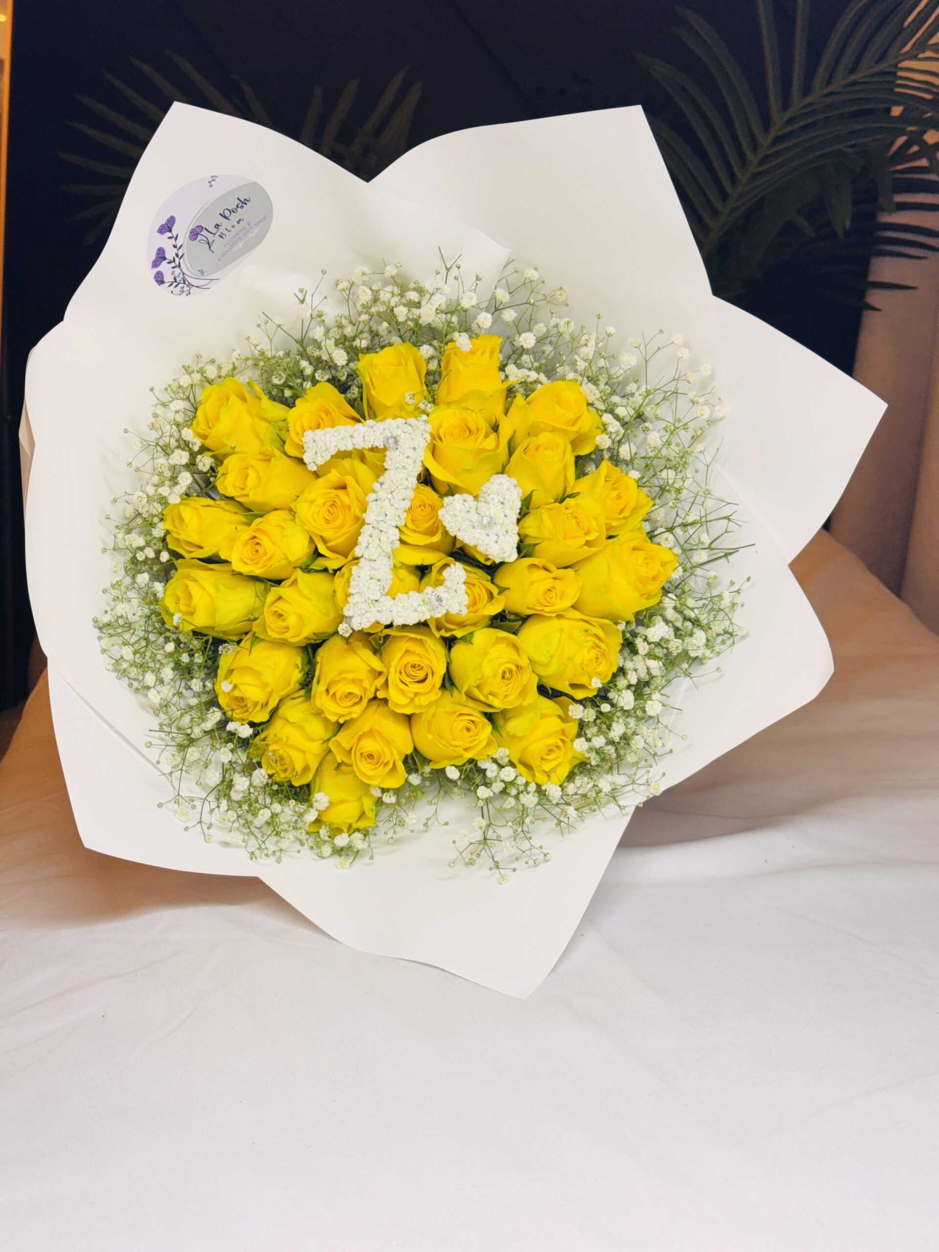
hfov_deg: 30.3
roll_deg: -3.5
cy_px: 626
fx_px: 1736
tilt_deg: -15.7
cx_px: 470
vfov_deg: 39.7
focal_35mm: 48
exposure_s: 1/100
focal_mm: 6.76
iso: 64
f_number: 1.78
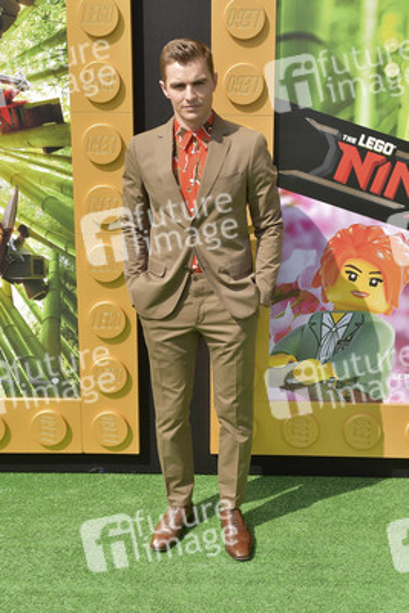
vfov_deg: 48.4
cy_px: 306
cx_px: 204
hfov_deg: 33.4
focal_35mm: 40
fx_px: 681
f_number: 6.3
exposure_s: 1/320
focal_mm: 40
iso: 200
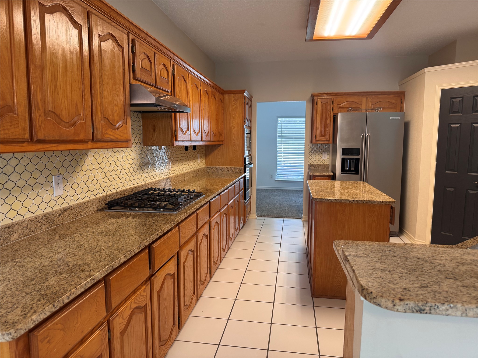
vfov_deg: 56.8
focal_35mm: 24
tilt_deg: -6.7
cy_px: 179
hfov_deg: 71.6
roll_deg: -0.6
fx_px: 331
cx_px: 239
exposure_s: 1/60
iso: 160
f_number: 1.78
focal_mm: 6.76
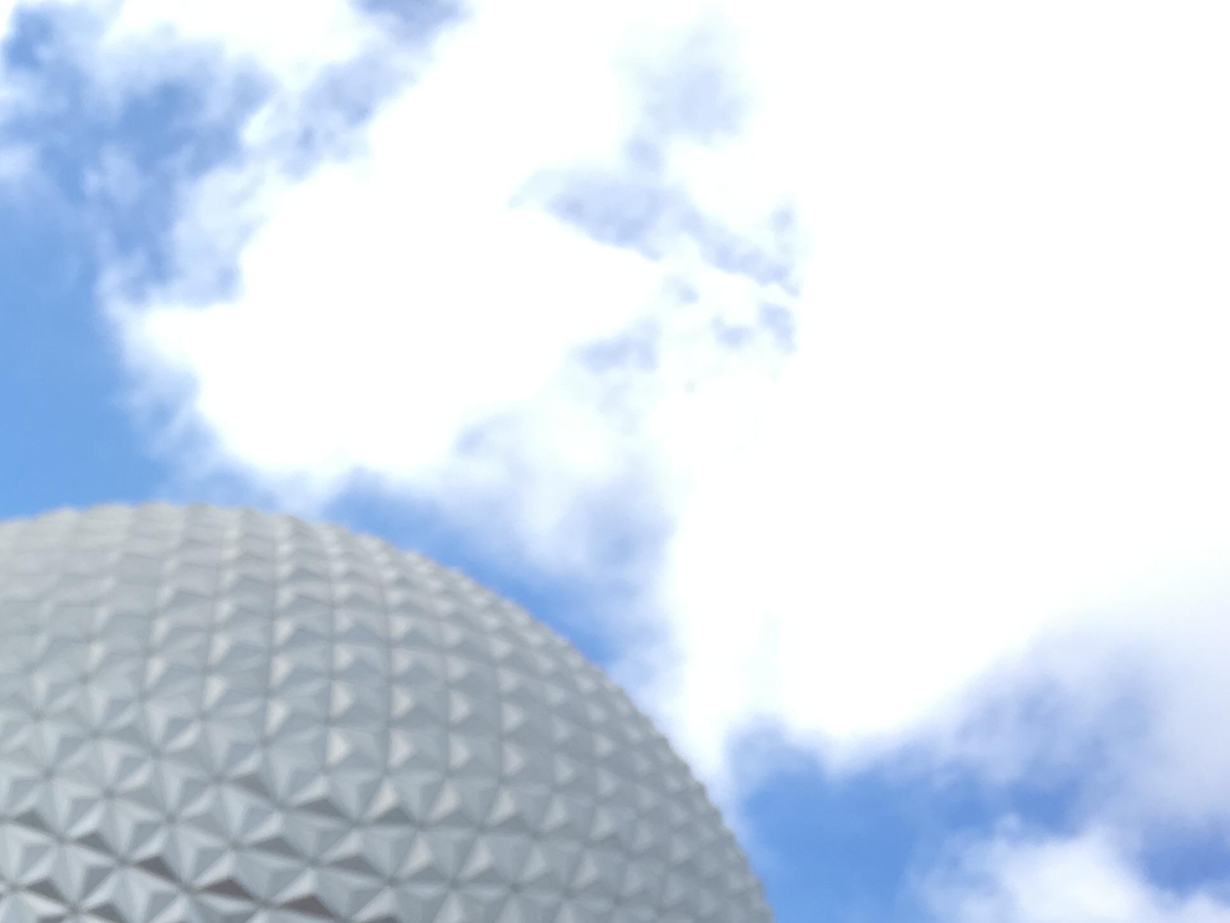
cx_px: -6
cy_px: 866
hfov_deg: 29.5
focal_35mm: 61
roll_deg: -13.3
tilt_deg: +23.2
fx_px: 2168
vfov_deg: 23.3
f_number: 2.2
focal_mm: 4.15
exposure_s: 1/818
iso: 25
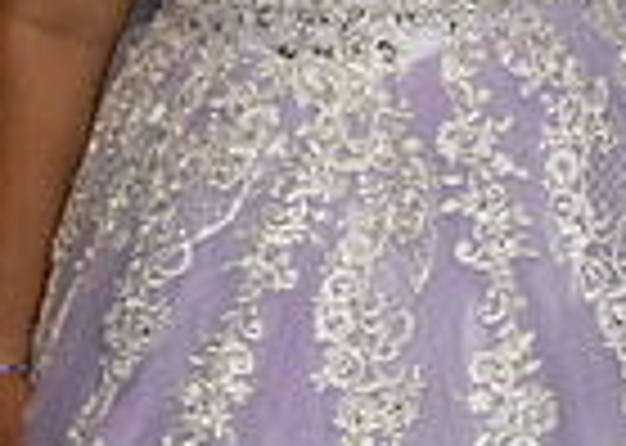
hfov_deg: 11.6
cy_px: -252
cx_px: 676
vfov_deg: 8.2
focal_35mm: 171
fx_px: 3037
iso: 1250
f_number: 5.6
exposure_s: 1/250
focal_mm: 26
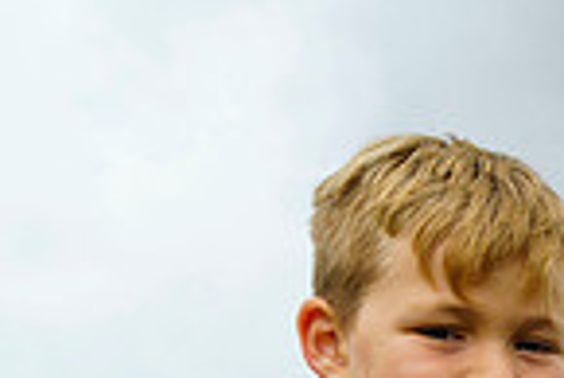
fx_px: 1505
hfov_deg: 16.6
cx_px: 1097
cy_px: 735
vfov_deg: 12.7
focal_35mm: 96
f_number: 4
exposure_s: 1/320
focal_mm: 16
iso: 100
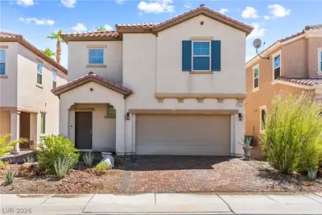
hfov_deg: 60.3
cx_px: 161
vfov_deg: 42.4
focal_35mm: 31
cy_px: 108
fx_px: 277
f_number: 8
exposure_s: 1/8000
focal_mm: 21
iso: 400
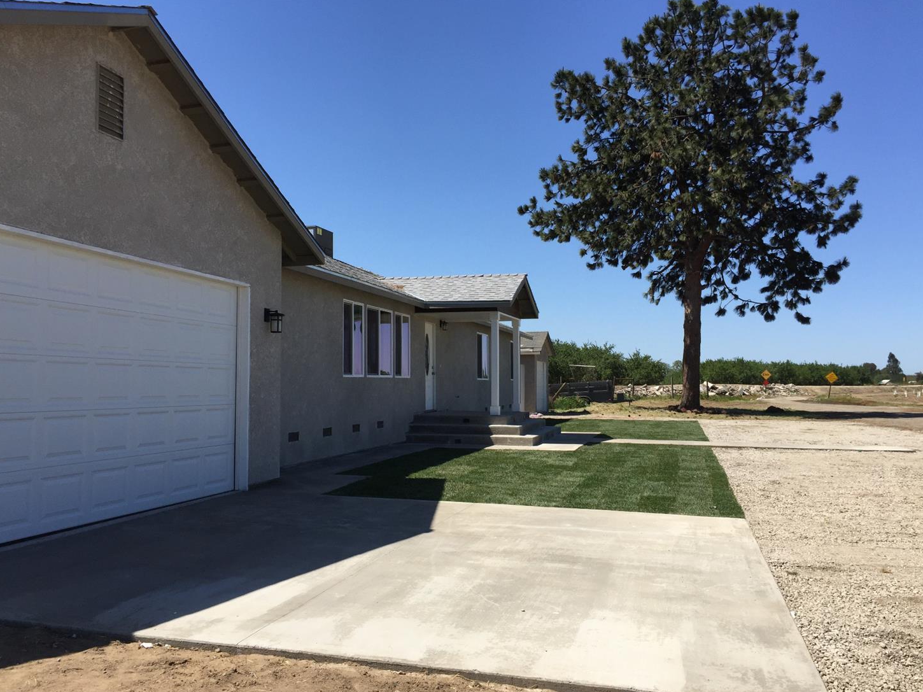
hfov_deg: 60.0
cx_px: 453
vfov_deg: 46.8
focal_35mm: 30
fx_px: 800
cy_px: 355
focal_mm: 4.15
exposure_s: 1/2083
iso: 32
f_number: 2.2
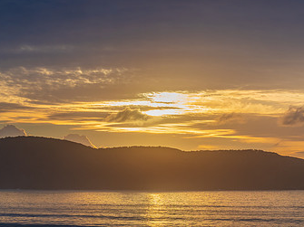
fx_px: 1159
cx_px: 250
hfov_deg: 14.8
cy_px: 166
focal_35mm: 132
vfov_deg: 11.2
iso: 200
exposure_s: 1/500
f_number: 9
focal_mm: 78
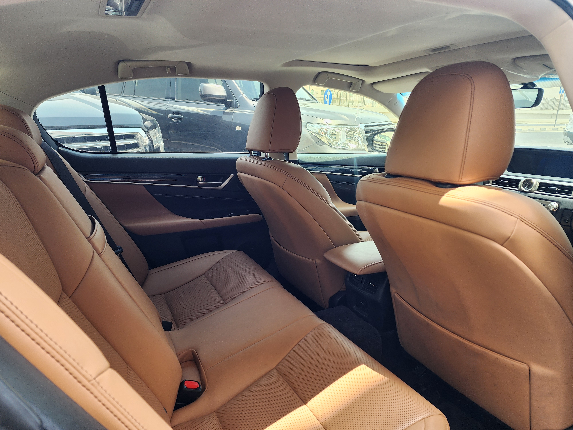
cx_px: 286
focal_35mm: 23
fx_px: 381
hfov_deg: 73.9
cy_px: 215
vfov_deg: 58.9
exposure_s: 1/180
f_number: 1.8
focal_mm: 6.4
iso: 80
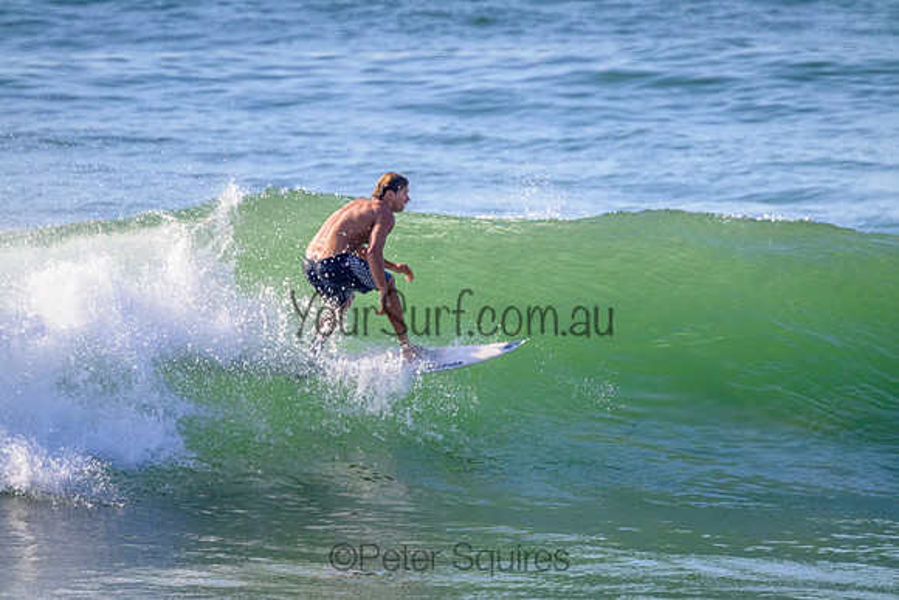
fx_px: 19982
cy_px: 300
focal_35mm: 800
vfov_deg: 1.7
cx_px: 450
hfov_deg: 2.6
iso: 1400
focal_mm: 800
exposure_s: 1/2000
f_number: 11
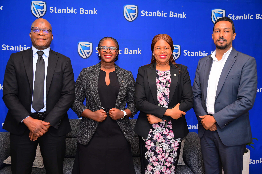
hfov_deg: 51.9
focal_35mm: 37
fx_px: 269
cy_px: 87
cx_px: 131
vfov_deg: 35.9
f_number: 5
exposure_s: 1/125
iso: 1600
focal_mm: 37
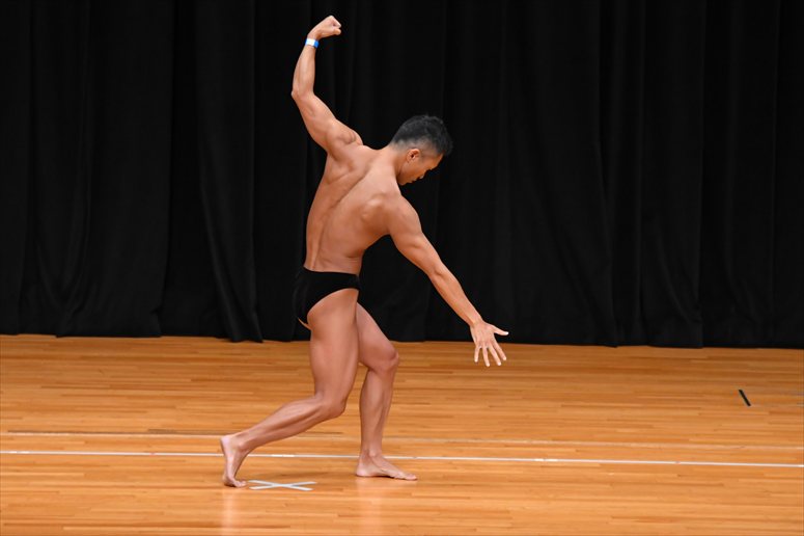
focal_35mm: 285
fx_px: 6362
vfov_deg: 4.8
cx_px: 402
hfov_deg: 7.2
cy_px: 268
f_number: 5.6
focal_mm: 190
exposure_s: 1/400
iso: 3200
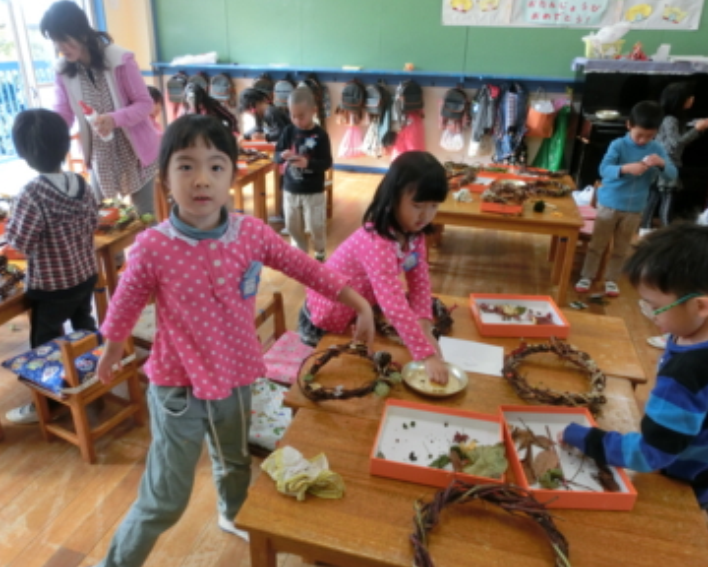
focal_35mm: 26
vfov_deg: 54.9
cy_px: 276
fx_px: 545
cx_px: 346
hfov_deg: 66.0
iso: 160
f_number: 3
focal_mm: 4.24
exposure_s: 1/125
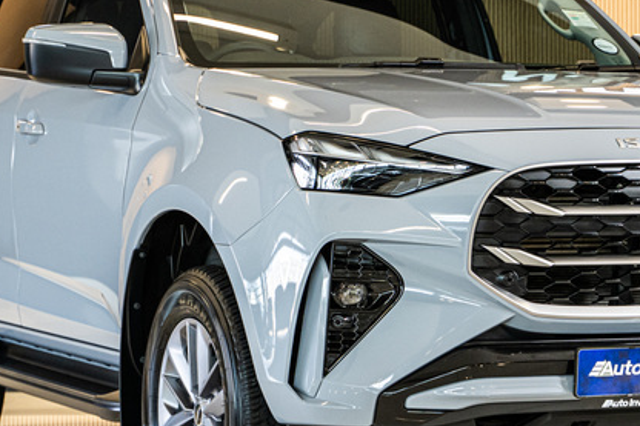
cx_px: 432
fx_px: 2665
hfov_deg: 13.7
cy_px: 112
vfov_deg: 9.1
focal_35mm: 150
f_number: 4.5
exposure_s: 1/125
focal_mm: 61
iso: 640
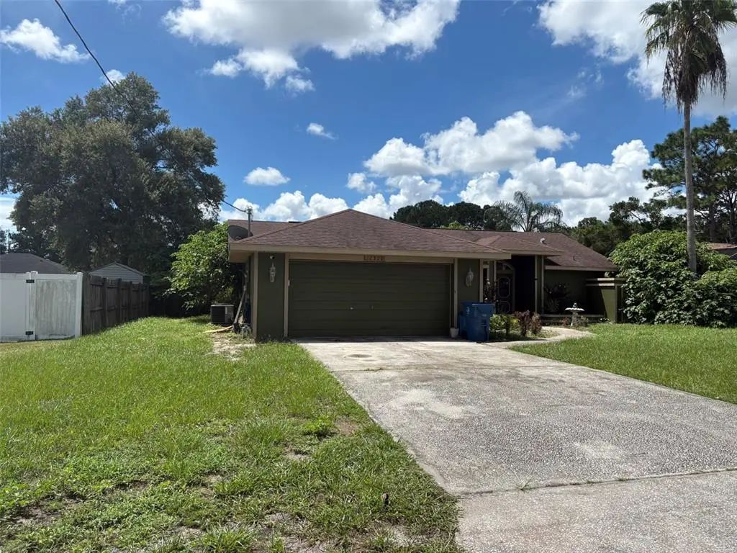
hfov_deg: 67.3
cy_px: 276
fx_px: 554
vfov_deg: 53.1
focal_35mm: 26
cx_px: 368
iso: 50
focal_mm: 5.96
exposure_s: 1/4329
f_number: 1.6
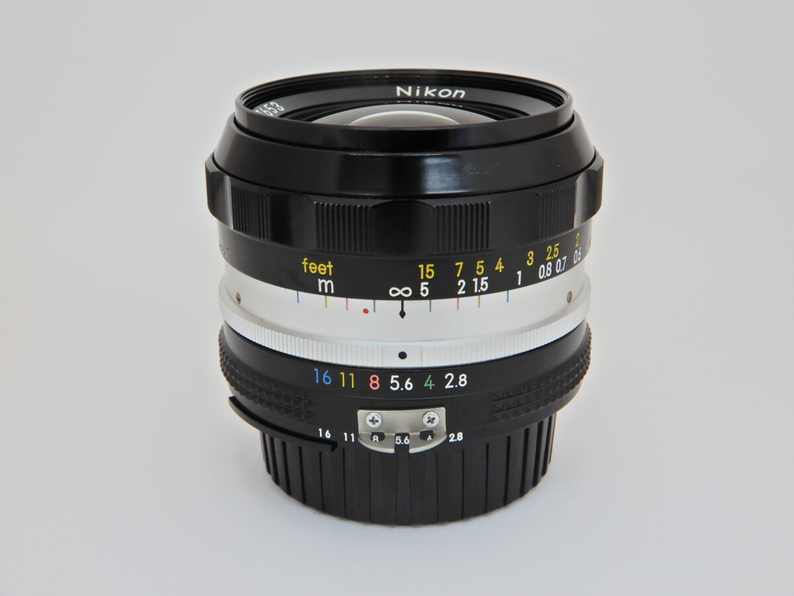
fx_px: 1147
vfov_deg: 29.1
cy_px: 298
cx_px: 397
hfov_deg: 38.2
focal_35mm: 50
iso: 160
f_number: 4
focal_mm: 8.9
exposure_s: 1/30
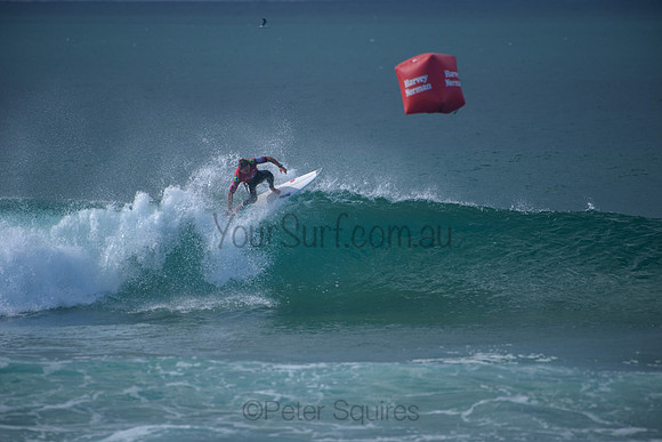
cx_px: 331
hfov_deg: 4.1
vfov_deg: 2.7
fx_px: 9357
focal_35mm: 509
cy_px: 221
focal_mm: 500
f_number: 5.6
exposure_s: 1/2000
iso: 280
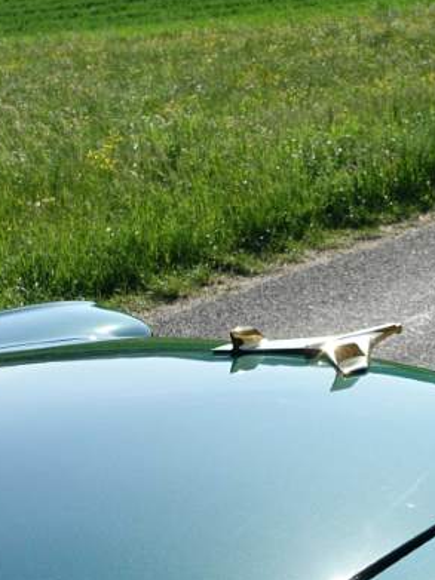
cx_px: 239
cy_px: 515
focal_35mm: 85
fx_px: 1425
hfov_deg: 17.4
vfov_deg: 22.5
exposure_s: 1/800
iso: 125
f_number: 4.5
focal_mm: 10.89
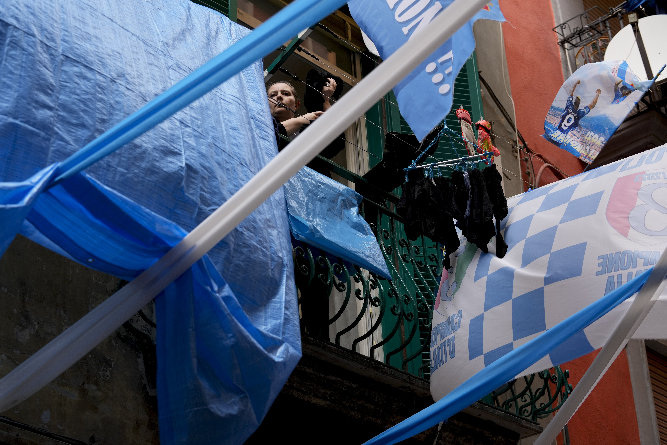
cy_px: 222
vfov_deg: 19.5
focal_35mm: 70
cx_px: 334
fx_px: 1297
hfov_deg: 28.8
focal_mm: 70
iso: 500
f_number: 4
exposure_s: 1/800
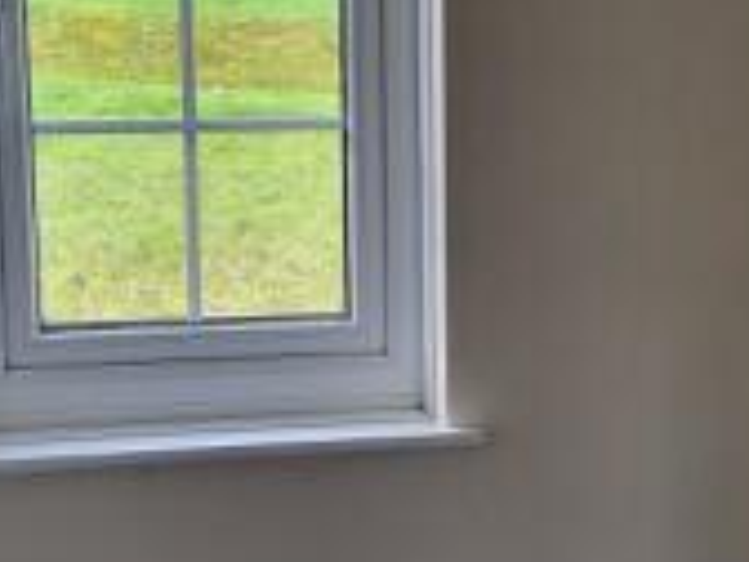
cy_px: 390
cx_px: 475
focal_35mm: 90
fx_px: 1947
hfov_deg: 21.7
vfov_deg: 16.4
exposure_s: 1/100
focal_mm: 5.4
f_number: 1.8
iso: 200
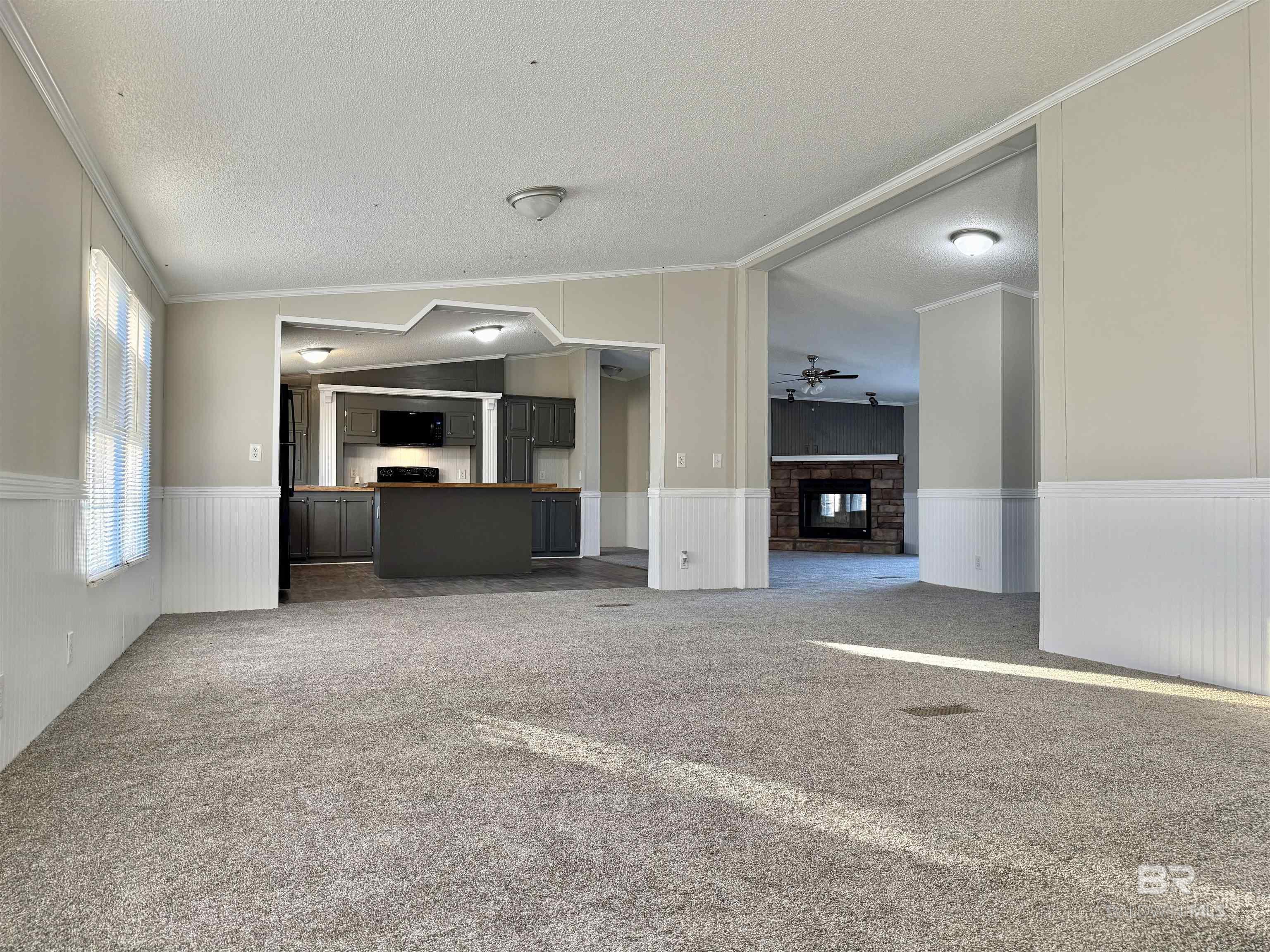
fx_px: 881
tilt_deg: +1.3
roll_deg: -0.6
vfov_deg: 56.8
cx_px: 635
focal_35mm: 24
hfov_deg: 71.6
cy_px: 476
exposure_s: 1/163
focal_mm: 6.76
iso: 200
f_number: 1.78
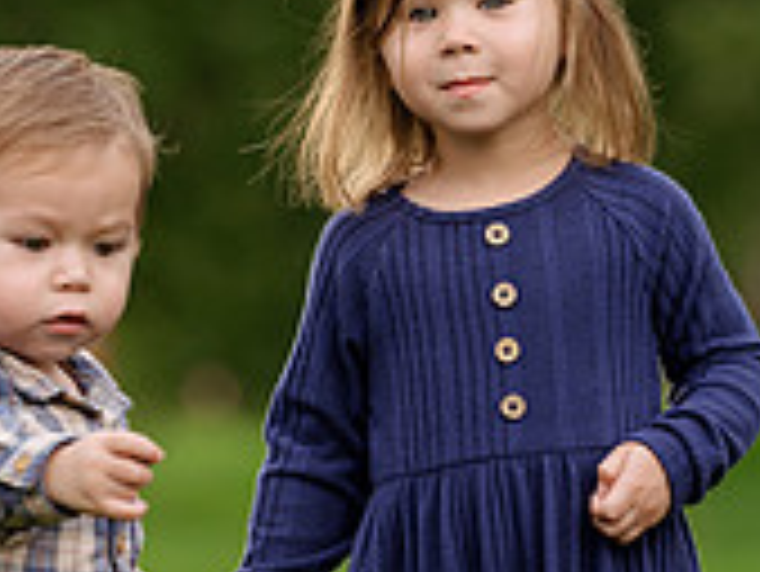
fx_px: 11227
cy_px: 518
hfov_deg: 3.9
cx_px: 265
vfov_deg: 2.9
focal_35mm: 511
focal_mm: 200
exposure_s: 1/200
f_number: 4.5
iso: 200
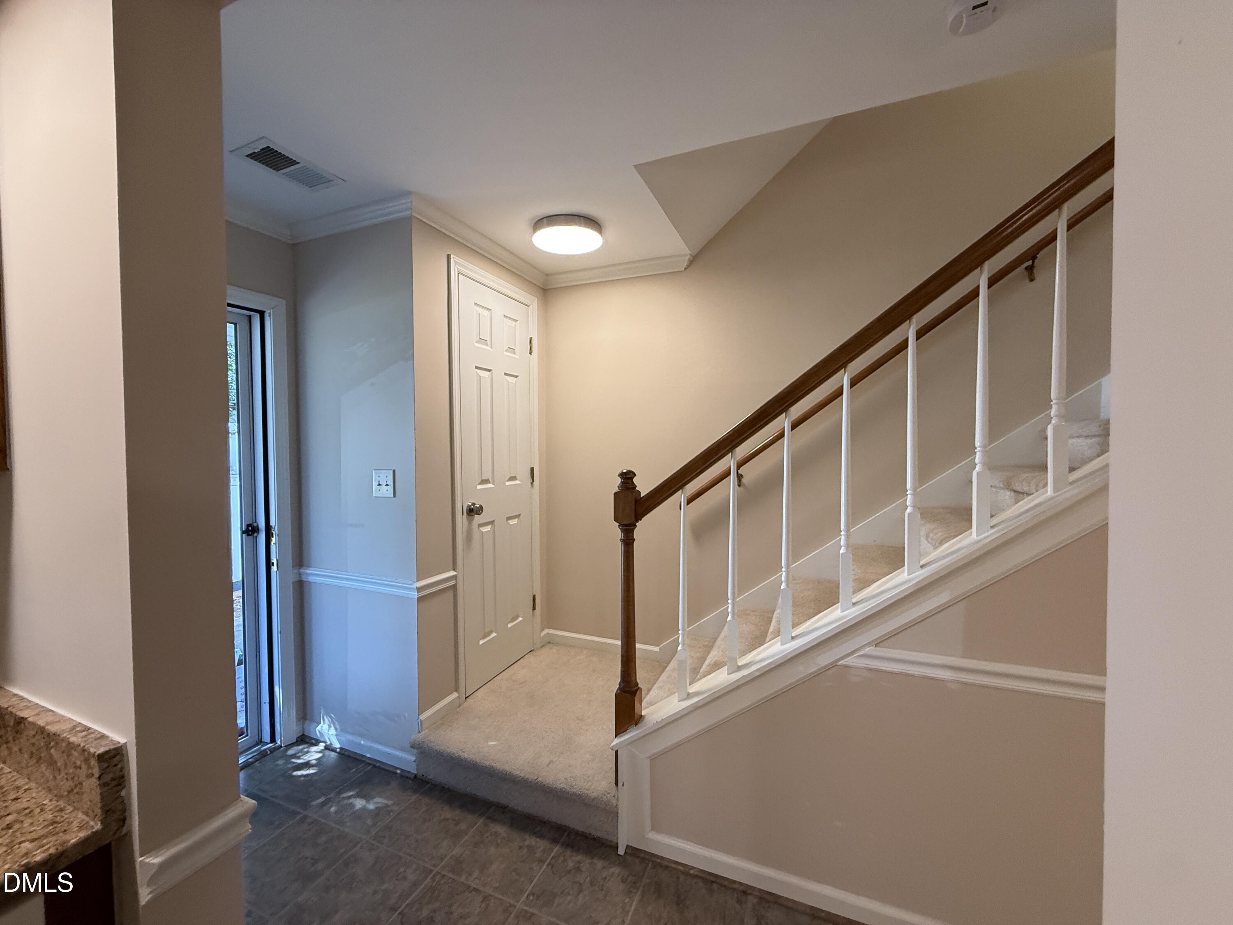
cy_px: 462
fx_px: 499
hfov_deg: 102.1
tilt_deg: -0.6
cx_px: 616
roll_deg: +0.3
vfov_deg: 85.7
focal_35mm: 14
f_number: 2.2
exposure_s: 1/120
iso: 250
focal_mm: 2.22
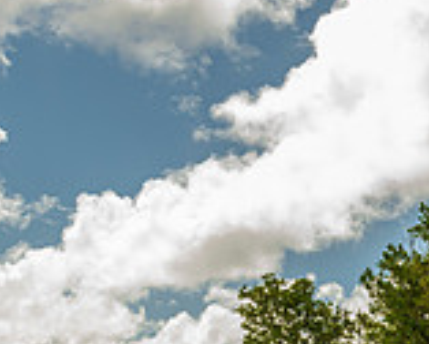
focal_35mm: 87
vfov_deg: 17.2
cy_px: 355
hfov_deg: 21.2
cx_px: 430
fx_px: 1106
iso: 280
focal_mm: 24
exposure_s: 1/250
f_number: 8
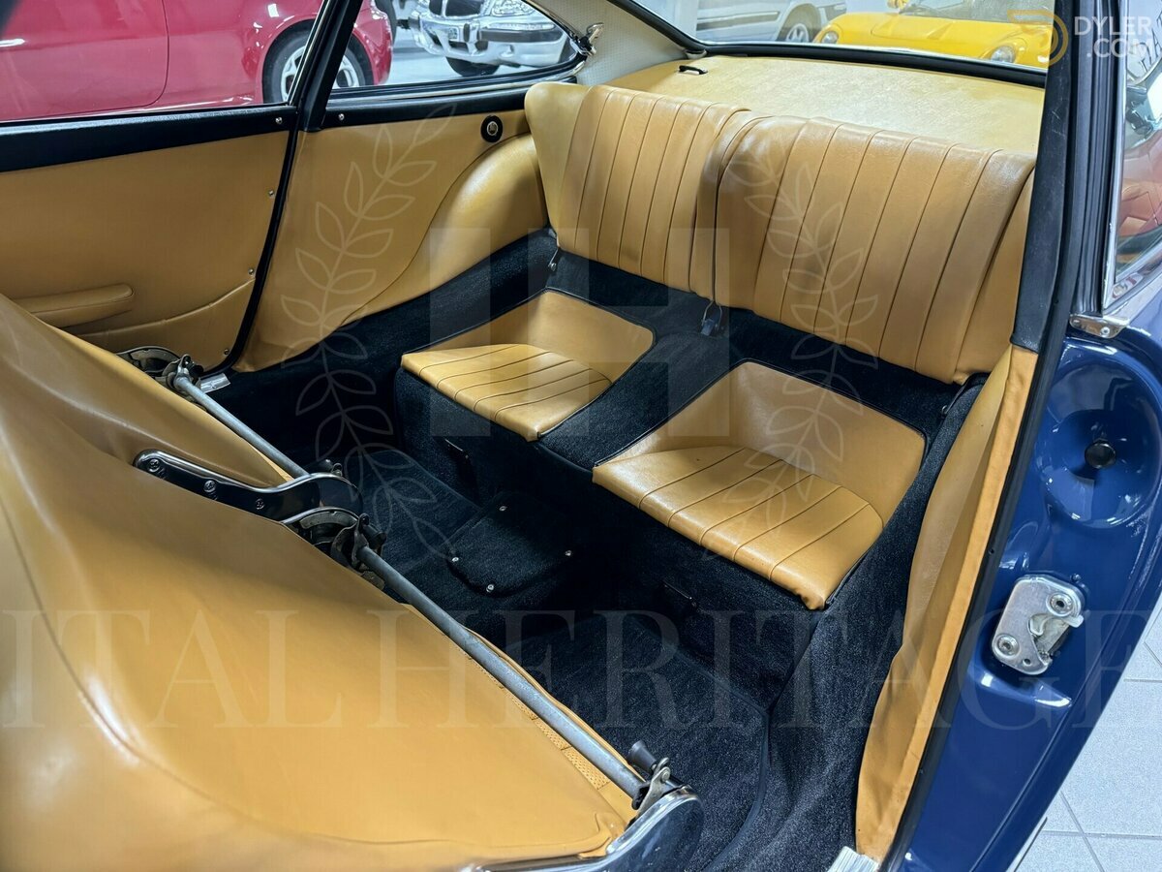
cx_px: 581
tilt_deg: -30.2
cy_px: 436
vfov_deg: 56.8
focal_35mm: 24
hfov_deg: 71.6
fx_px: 806
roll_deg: -2.2
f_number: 1.78
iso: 1000
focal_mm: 6.76
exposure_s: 1/33
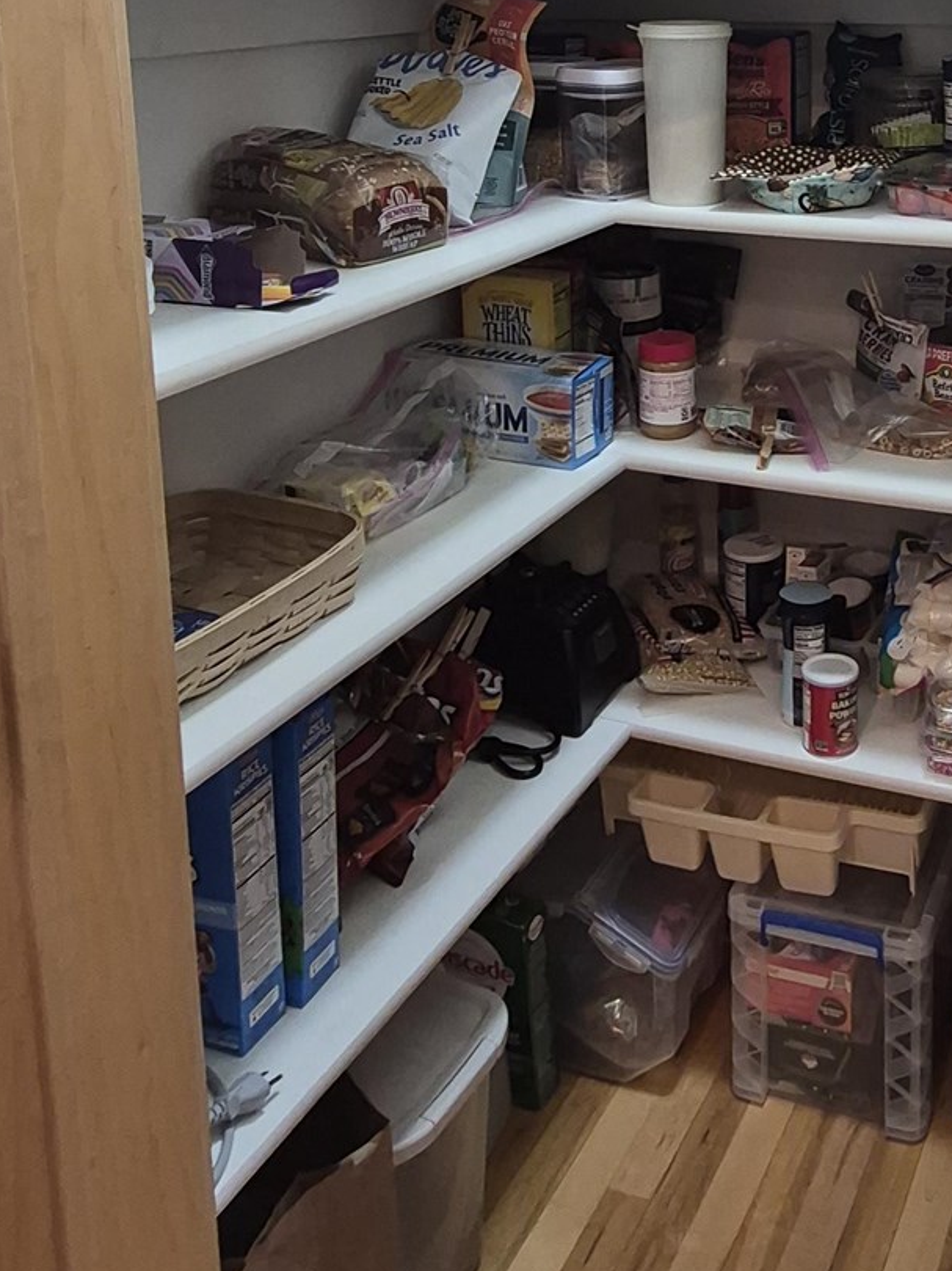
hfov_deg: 36.7
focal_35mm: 37
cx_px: 820
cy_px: 212
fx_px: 1357
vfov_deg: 46.8
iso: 250
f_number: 2.2
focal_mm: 1.74
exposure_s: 1/60
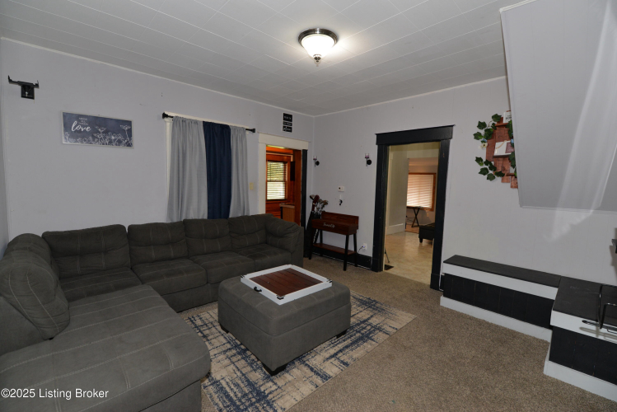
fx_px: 257
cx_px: 308
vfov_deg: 77.4
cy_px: 206
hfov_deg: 100.4
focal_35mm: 15
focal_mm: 15
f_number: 4
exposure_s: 1/60
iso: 800
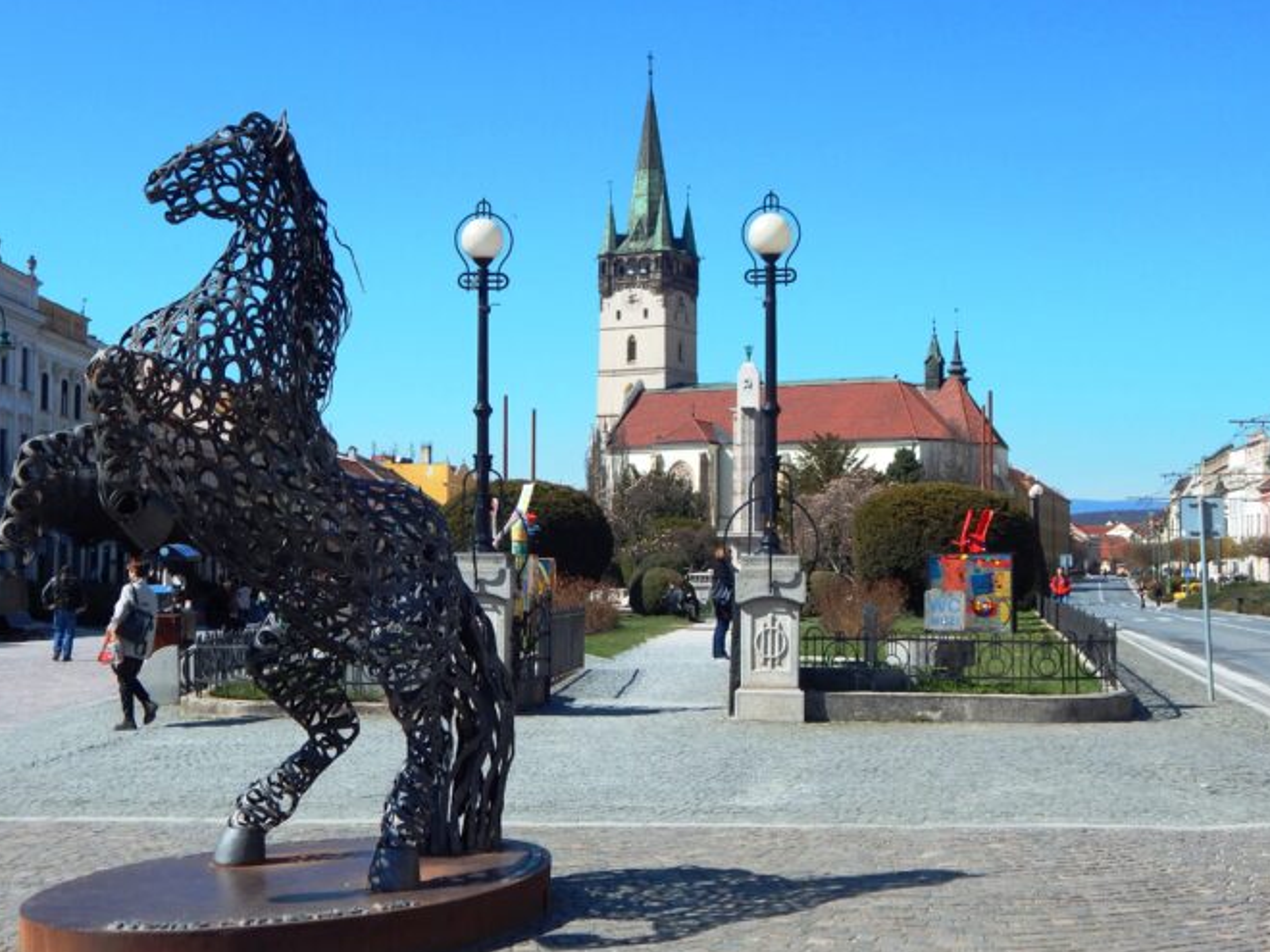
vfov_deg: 29.1
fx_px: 1834
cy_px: 475
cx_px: 616
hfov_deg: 38.2
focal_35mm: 50
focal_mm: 7.7
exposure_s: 1/400
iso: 125
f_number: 7.1
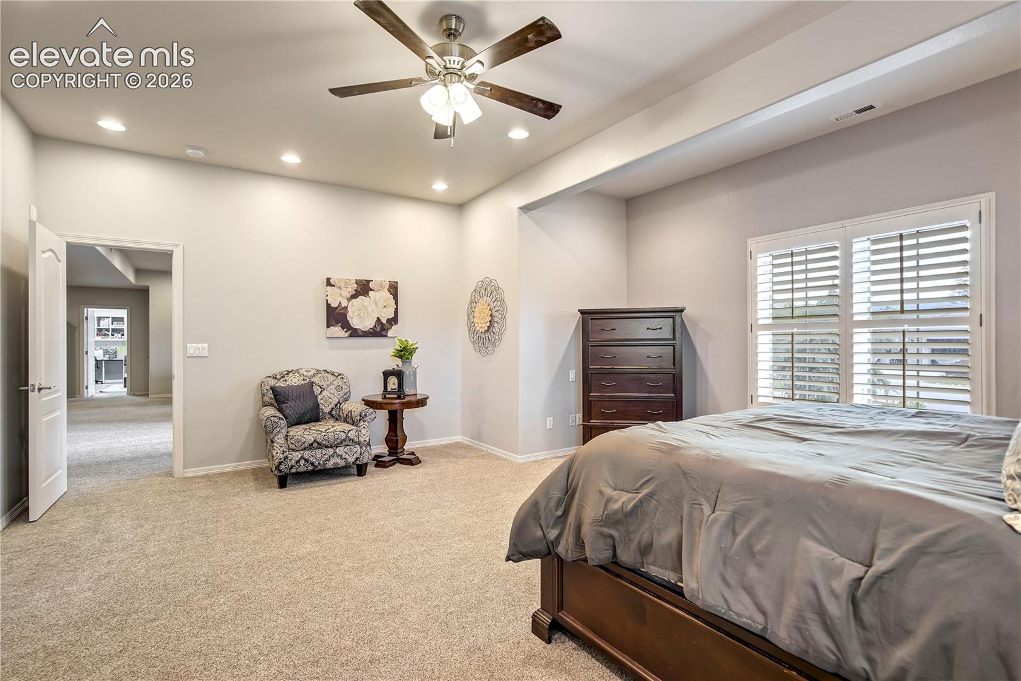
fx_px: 454
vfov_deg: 73.7
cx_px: 510
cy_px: 340
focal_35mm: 16
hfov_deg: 96.7
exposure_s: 1/8
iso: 400
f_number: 8
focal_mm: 16
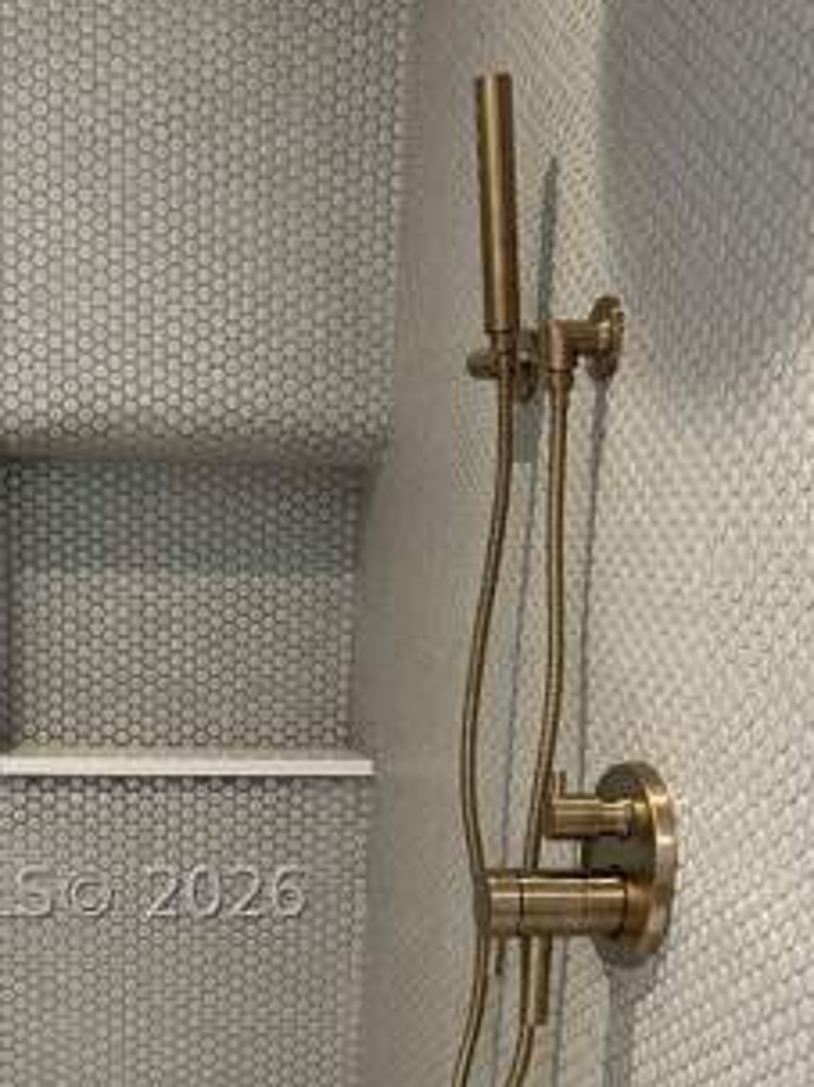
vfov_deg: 33.8
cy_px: 893
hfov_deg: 26.3
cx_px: 222
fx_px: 1726
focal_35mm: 55
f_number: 1.5
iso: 100
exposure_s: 1/60
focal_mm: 5.7
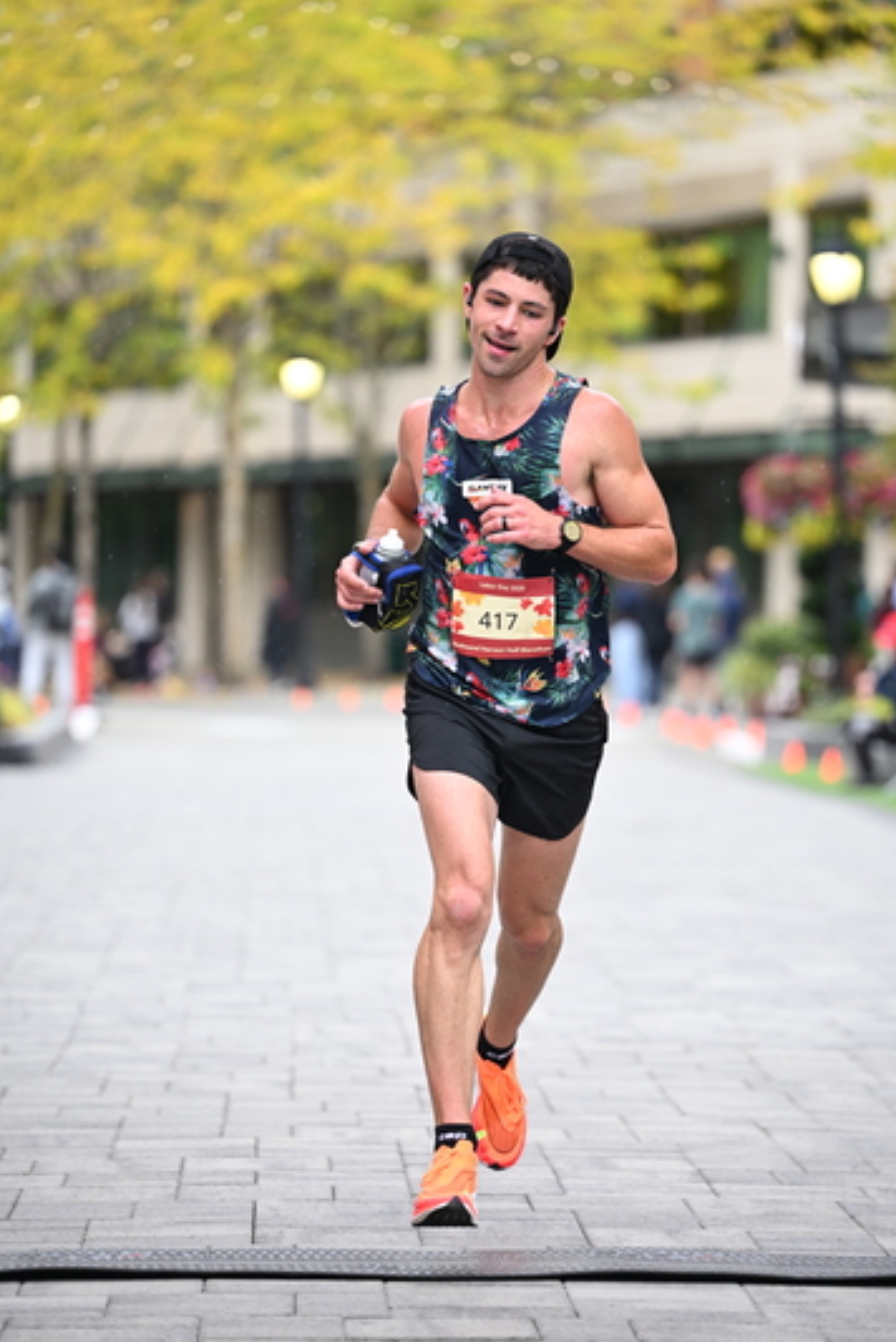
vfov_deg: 12.8
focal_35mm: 160
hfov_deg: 8.6
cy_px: 685
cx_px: 447
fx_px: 5965
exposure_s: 1/1250
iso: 1250
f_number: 2.8
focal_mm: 155
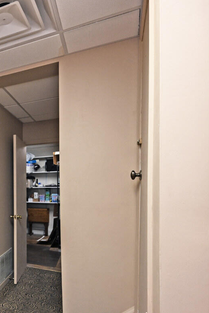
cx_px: -35
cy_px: 190
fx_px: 235
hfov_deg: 37.6
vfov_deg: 66.6
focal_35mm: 27
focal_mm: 14
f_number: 4
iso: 400
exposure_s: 1/60
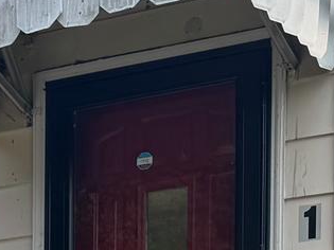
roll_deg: +1.2
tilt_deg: -5.3
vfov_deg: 8.3
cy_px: 699
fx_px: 1505
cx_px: -266
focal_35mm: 156
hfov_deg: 11.7
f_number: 1.78
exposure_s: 1/664
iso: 80
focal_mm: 6.76
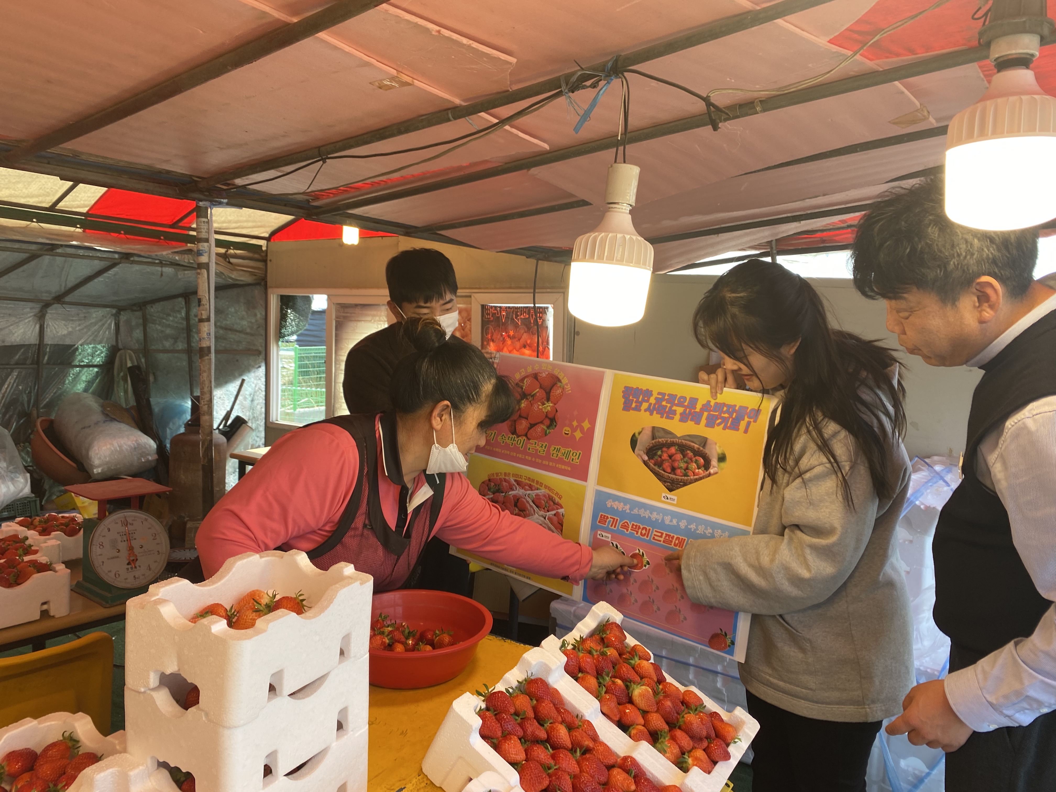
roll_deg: -3.6
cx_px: 528
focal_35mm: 26
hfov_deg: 67.3
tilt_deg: -4.5
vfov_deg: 53.1
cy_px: 396
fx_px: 793
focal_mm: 4.25
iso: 32
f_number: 1.8
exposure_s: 1/180
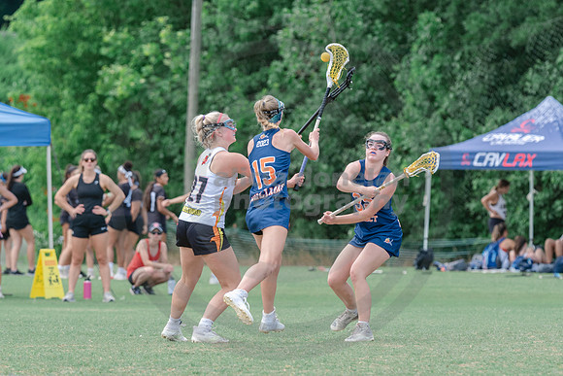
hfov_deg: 5.1
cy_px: 266
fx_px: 6379
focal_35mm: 408
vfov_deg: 3.4
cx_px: 250
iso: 400
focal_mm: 200
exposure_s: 1/1250
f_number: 4.5
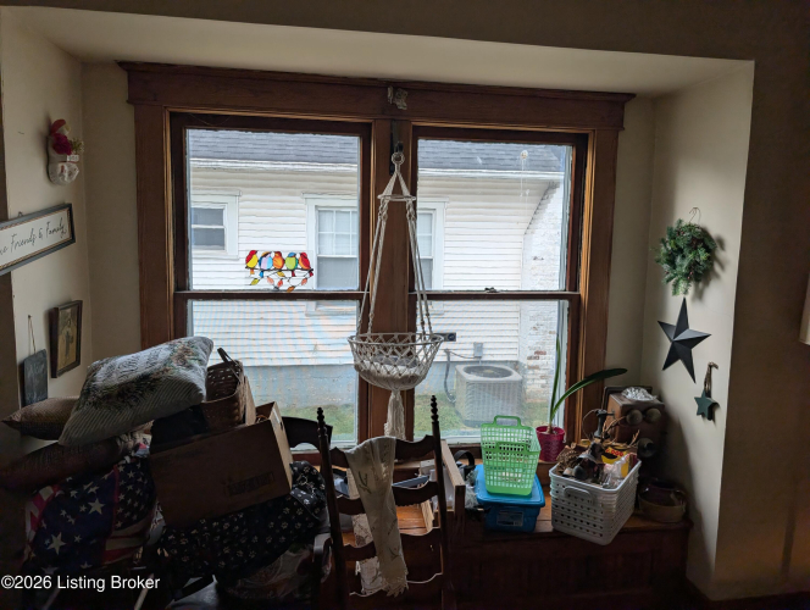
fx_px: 562
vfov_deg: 56.9
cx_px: 405
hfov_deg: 71.5
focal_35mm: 24
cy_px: 305
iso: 27
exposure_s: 1/252
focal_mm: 6.9
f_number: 1.68
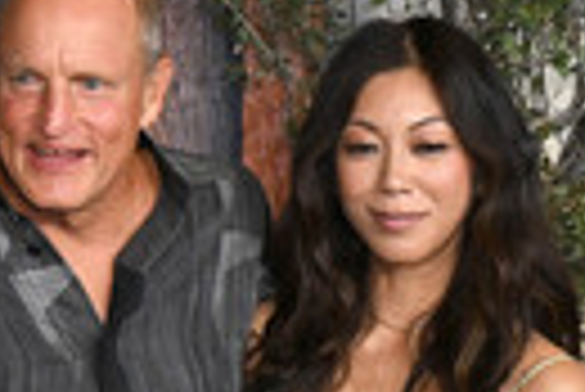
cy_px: 428
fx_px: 2082
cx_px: -308
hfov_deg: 14.8
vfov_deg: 10.6
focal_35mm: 128
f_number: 7.1
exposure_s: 1/250
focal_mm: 37
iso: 1000
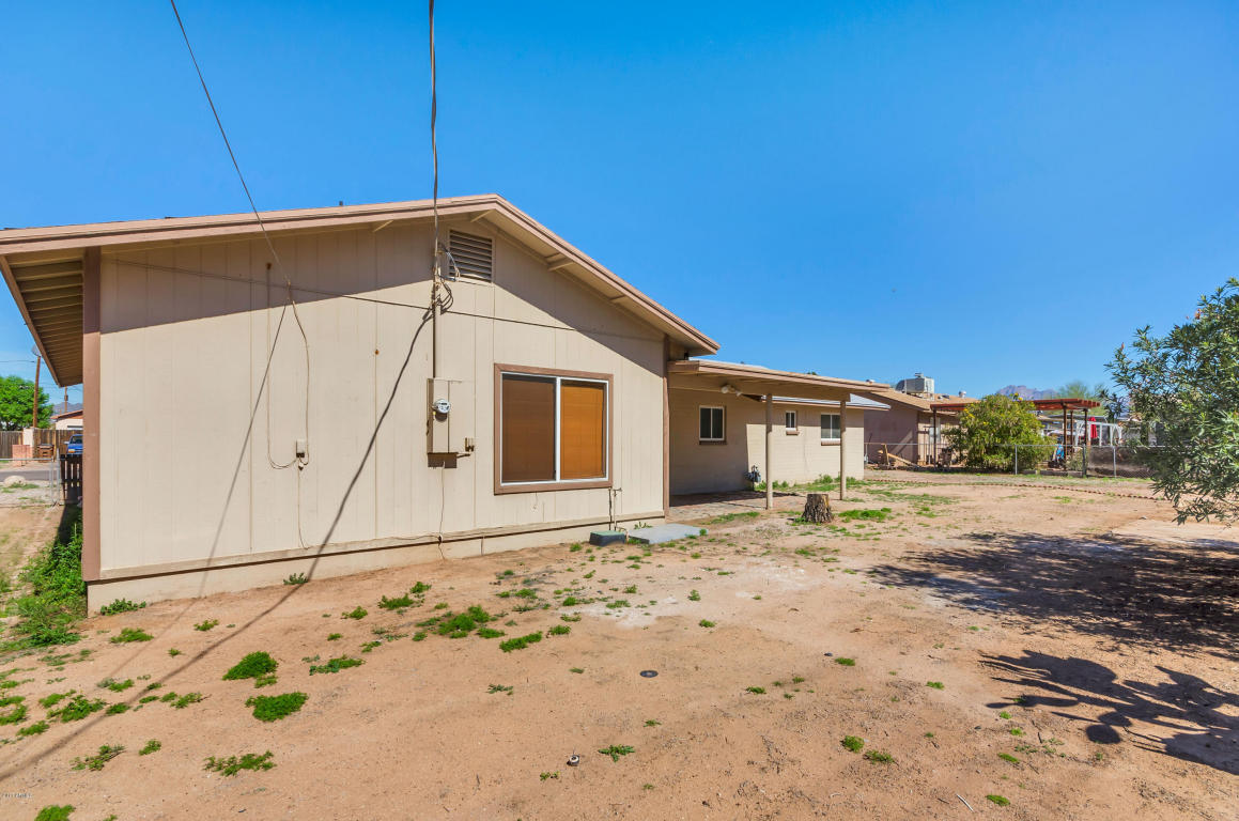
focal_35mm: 17
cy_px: 410
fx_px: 593
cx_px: 620
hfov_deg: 92.5
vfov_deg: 69.4
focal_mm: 11.5
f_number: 11
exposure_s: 1/500
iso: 250
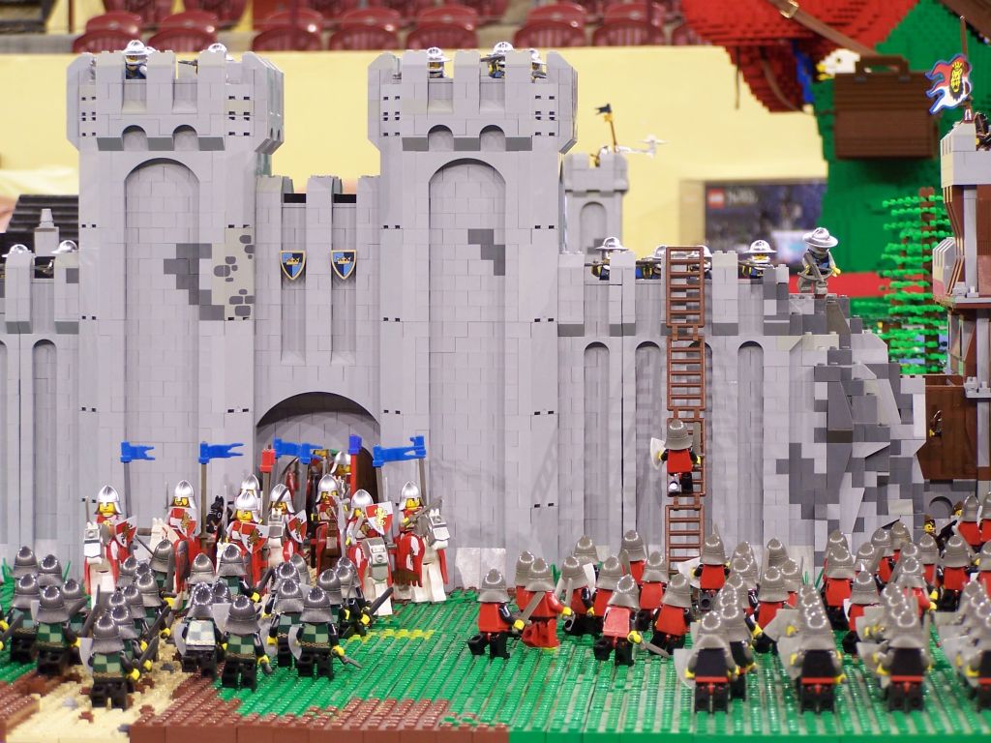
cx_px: 496
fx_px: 3006
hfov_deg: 18.7
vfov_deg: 14.1
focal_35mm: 105
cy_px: 372
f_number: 3.2
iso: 80
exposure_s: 1/6
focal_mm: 17.5
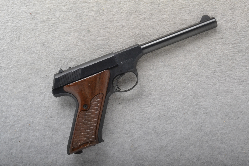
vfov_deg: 22.6
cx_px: 124
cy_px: 83
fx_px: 415
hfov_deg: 33.4
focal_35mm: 60
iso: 3200
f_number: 20
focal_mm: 40
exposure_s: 1/160
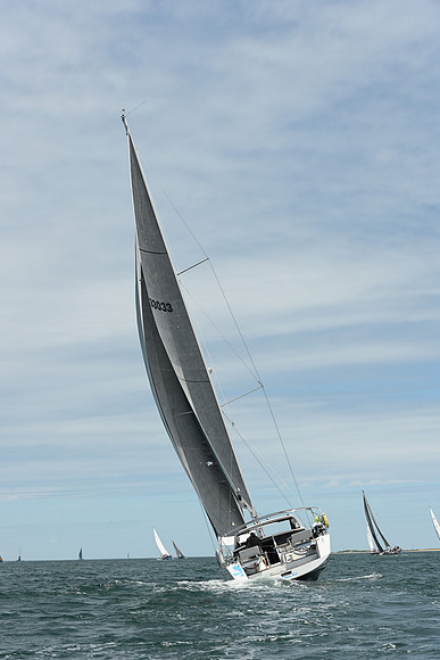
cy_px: 330
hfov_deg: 19.5
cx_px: 220
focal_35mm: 70
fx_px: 1282
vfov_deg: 28.8
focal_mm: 70
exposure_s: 1/1000
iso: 320
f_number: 9
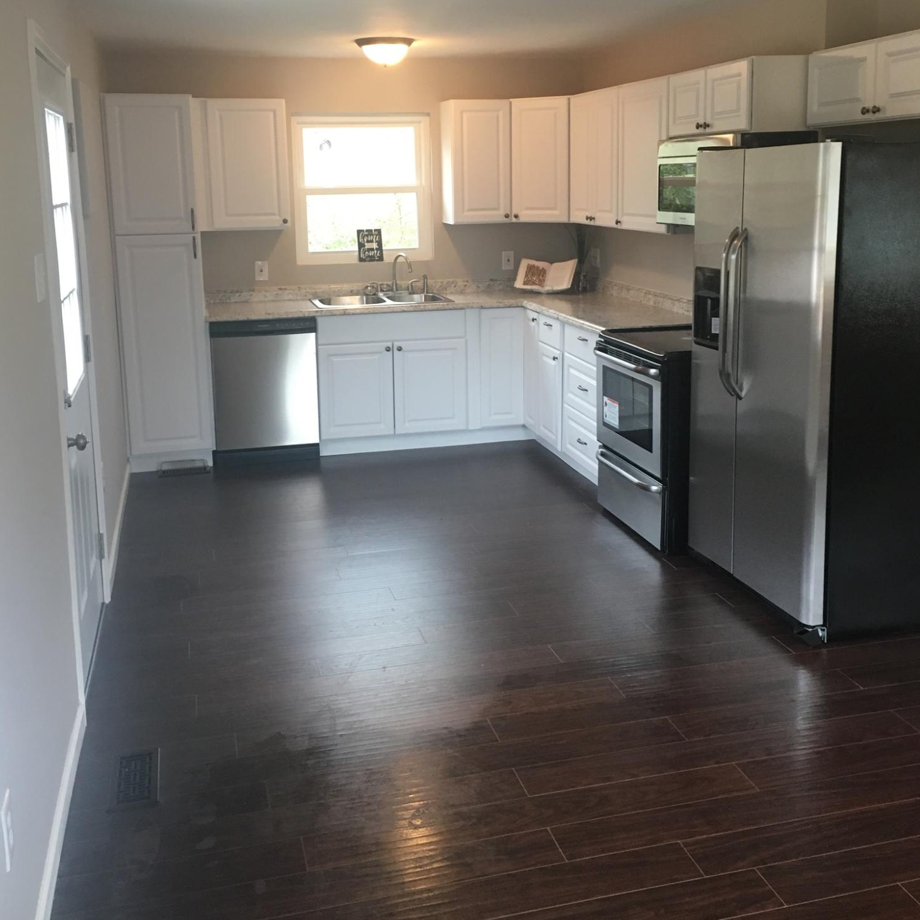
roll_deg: +1.4
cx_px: 454
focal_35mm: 35
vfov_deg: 46.9
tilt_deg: -9.1
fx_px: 1052
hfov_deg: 47.2
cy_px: 356
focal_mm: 4.15
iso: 100
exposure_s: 1/30
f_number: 2.2
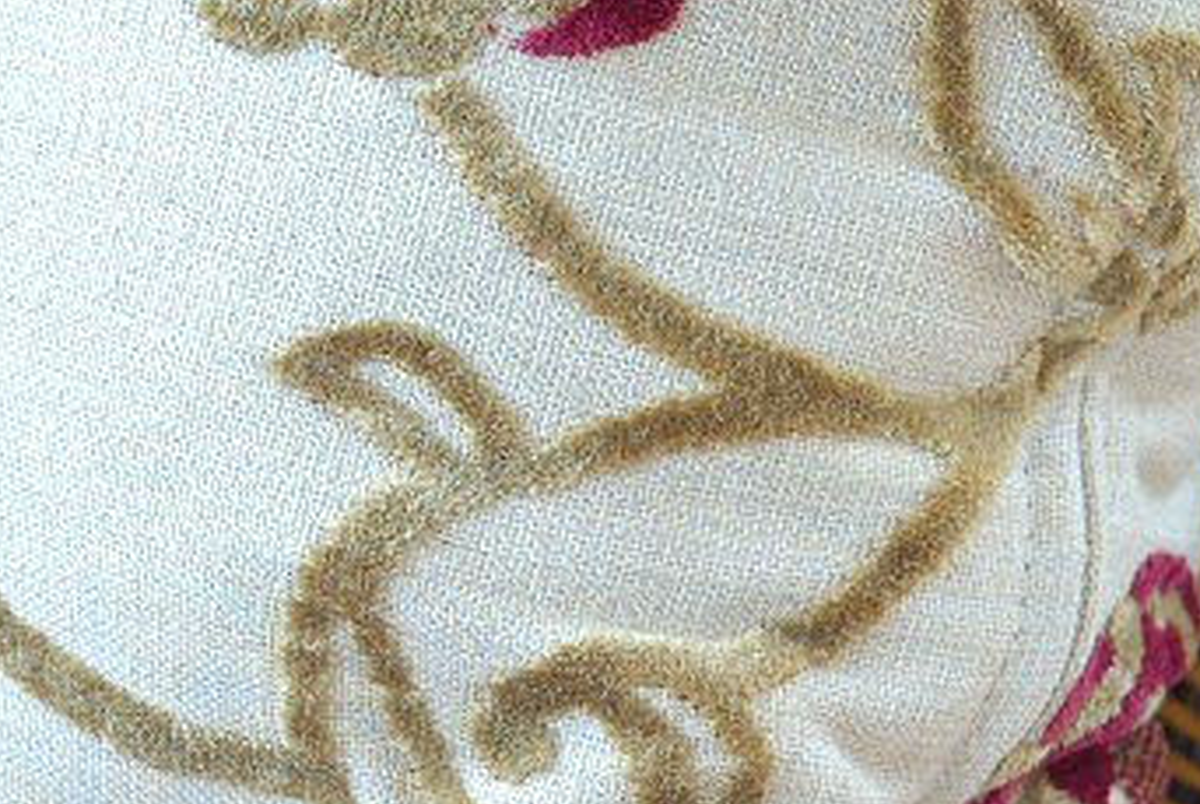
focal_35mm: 145
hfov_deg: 14.1
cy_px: 562
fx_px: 4835
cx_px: 782
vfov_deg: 9.5
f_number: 5.6
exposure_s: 1/1.6
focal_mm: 55
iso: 100
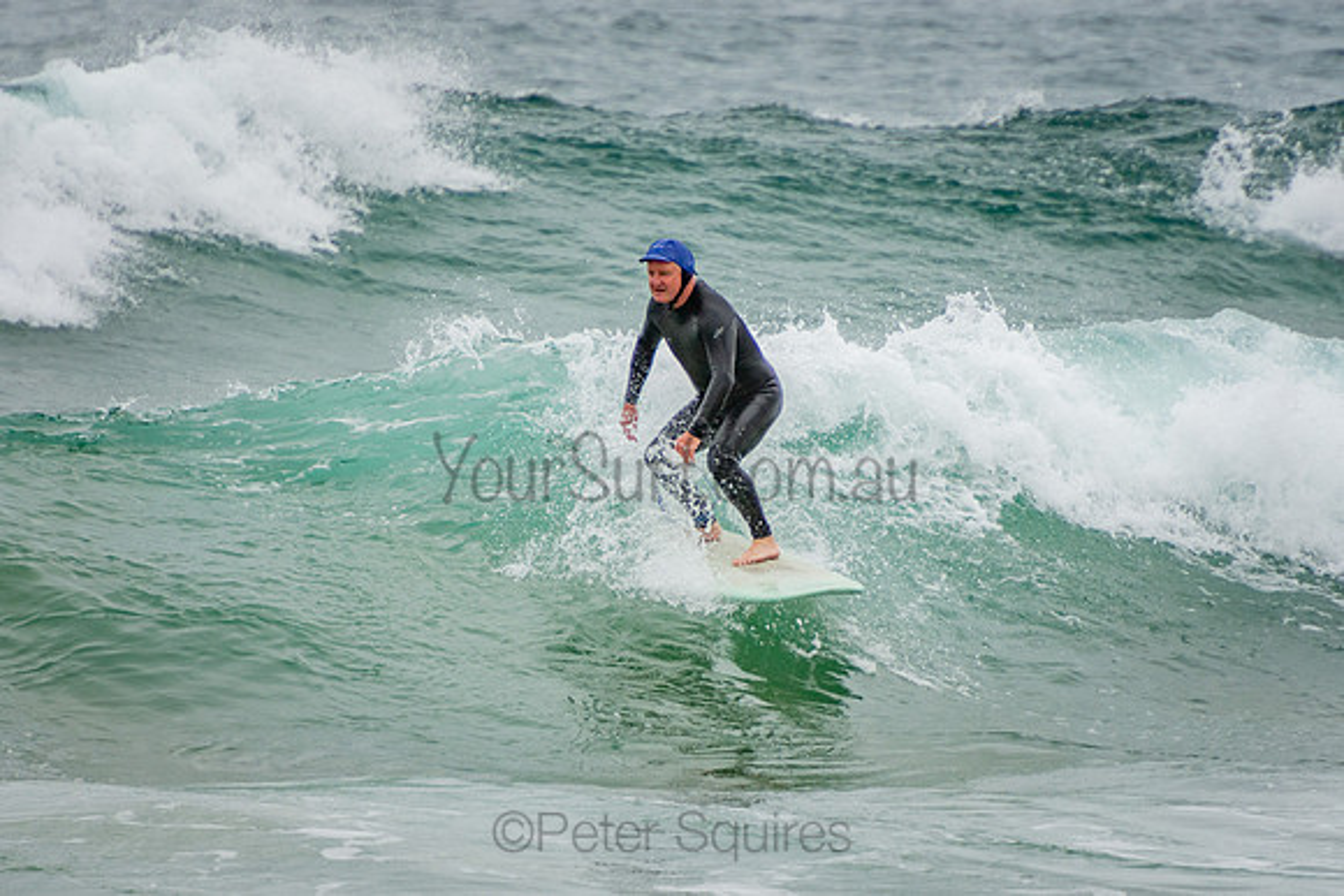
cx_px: 693
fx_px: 28019
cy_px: 462
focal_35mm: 750
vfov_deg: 1.8
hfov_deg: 2.7
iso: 320
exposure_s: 1/1600
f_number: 5.6
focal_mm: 390
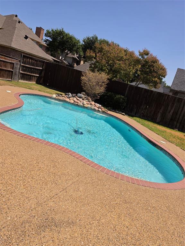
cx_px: 92
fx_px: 164
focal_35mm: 23
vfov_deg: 73.9
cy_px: 123
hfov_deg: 58.9
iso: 50
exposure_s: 1/7939
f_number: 1.4
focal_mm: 6.5
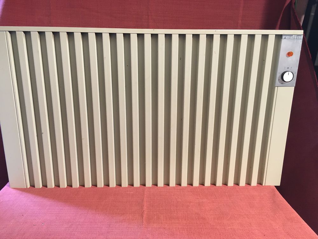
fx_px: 266
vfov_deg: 48.2
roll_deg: +0.3
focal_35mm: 29
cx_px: 159
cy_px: 120
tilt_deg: -13.6
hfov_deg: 61.7
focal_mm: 4.15
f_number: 2.2
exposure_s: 1/33
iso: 125
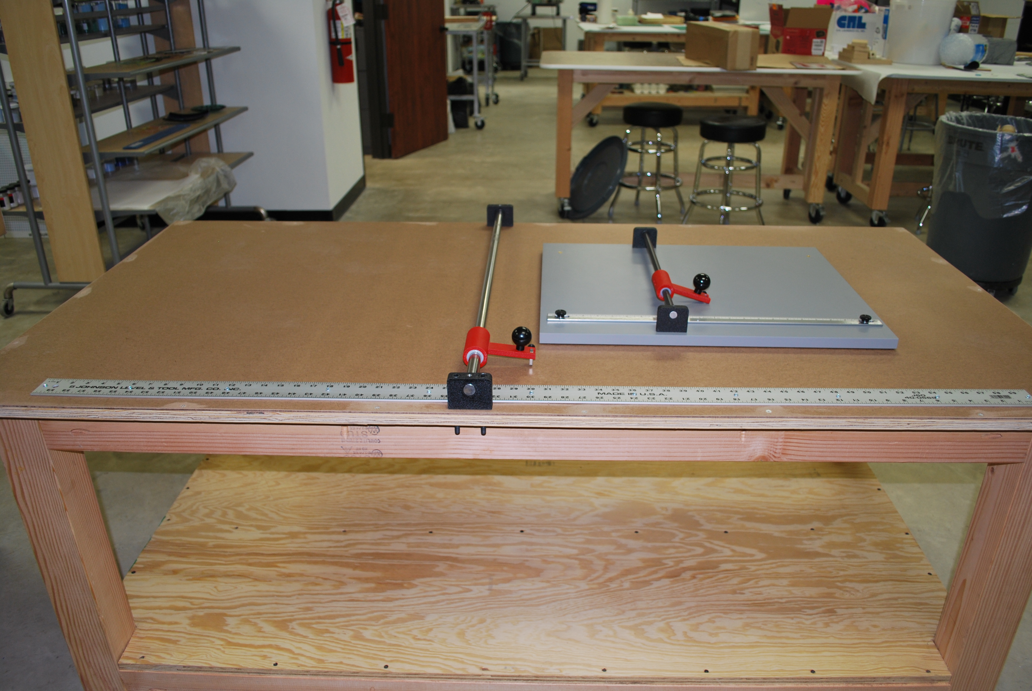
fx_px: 775
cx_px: 516
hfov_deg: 67.3
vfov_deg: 48.0
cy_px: 346
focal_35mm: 27
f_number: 3.5
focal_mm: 18
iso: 200
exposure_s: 1/60
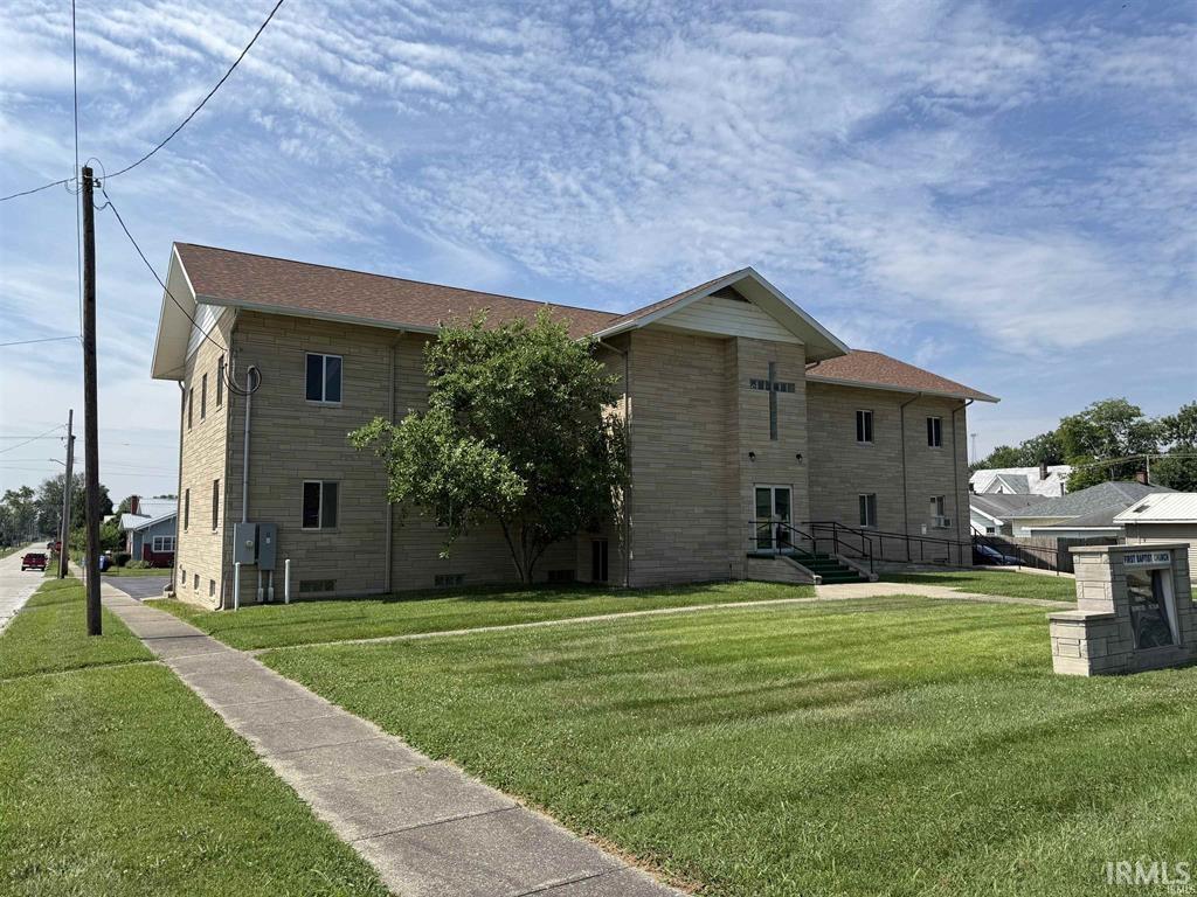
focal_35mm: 24
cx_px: 598
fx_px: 830
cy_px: 448
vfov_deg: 56.8
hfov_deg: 71.6
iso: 80
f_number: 1.78
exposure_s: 1/5319
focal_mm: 6.76
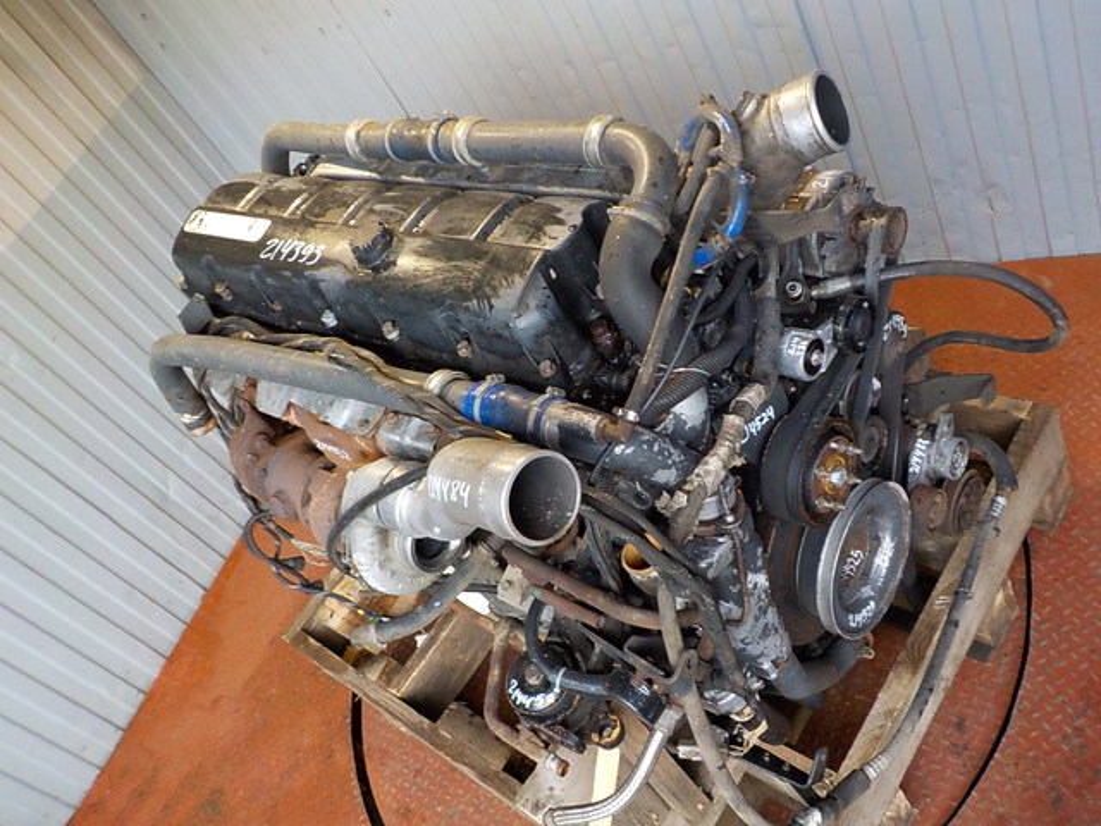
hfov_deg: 60.0
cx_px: 550
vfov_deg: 46.8
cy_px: 413
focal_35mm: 30
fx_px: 954
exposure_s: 1/30
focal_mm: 4.1
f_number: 3.3
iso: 200
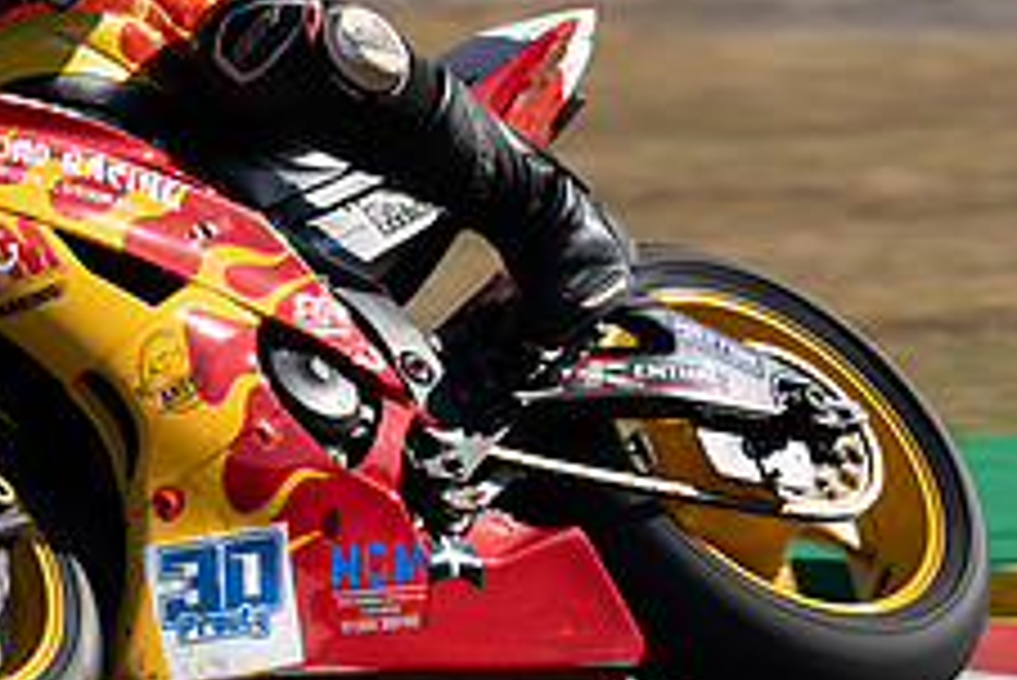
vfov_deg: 1.3
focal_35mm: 1025
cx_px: 135
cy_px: 281
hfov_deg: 2.0
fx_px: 28974
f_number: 7.1
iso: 100
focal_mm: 400
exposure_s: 1/400
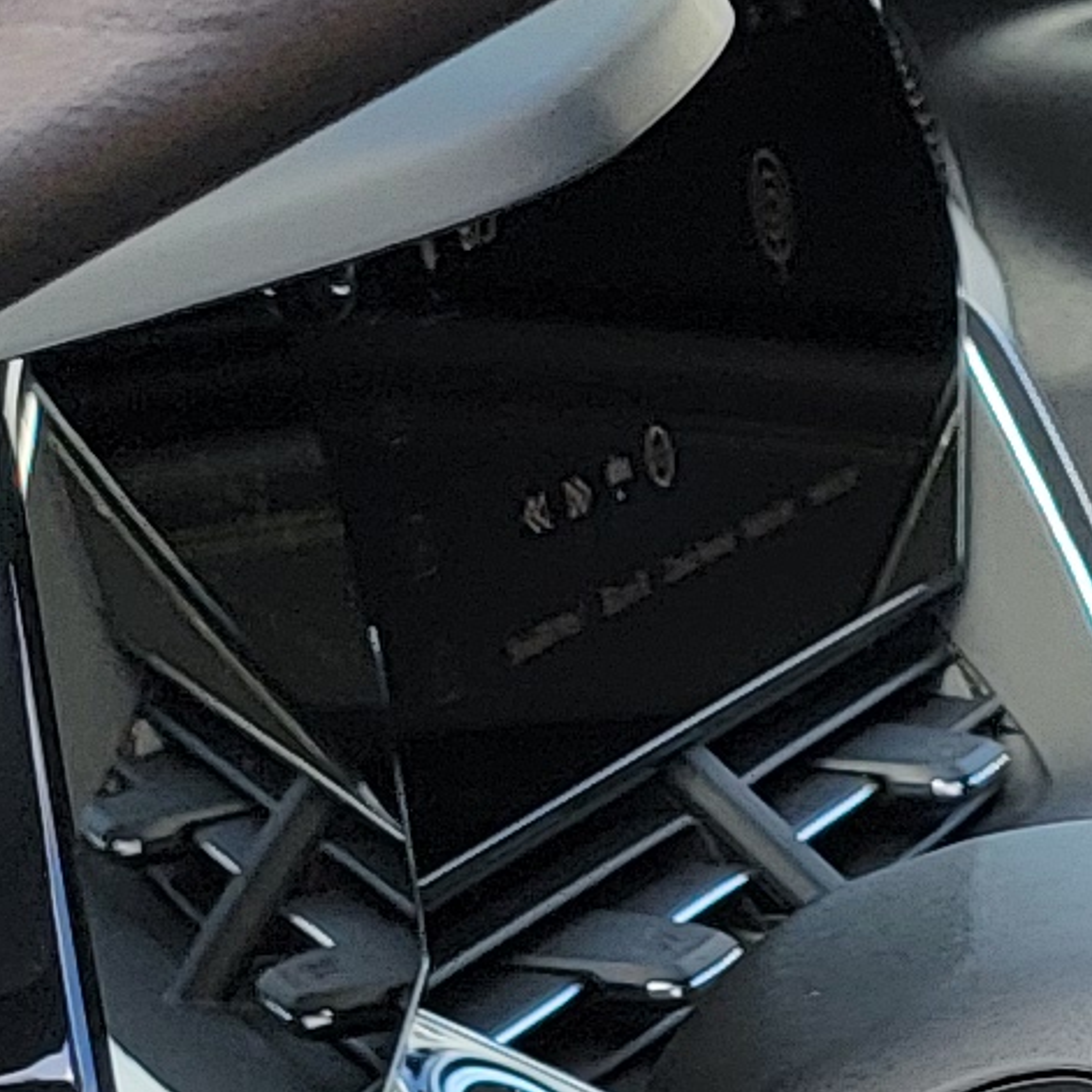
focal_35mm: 180
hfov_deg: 7.5
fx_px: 6424
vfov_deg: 9.4
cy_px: 1679
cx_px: 4067
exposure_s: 1/129
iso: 16
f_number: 1.8
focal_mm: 6.7
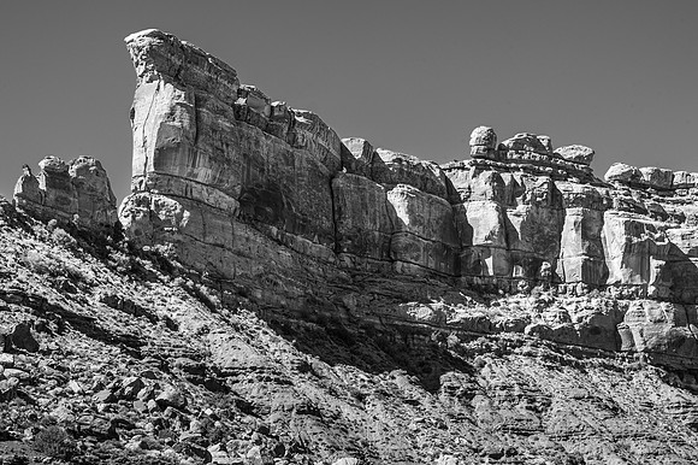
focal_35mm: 66
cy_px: 265
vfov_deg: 20.6
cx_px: 349
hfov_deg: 30.5
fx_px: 1279
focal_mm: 58
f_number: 14
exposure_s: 1/100
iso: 200
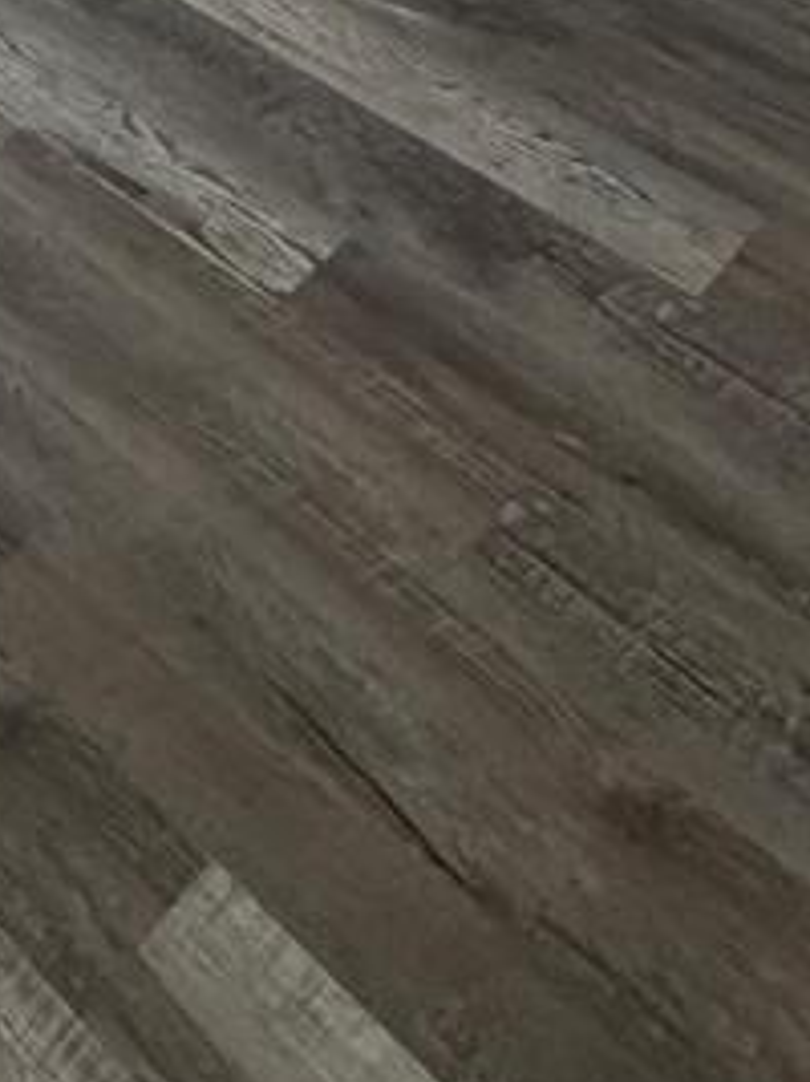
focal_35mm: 63
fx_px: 1967
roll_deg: +3.4
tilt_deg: -5.4
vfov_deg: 18.8
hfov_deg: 20.3
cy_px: -1098
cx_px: -377
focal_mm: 2.22
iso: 320
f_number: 2.2
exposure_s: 1/121
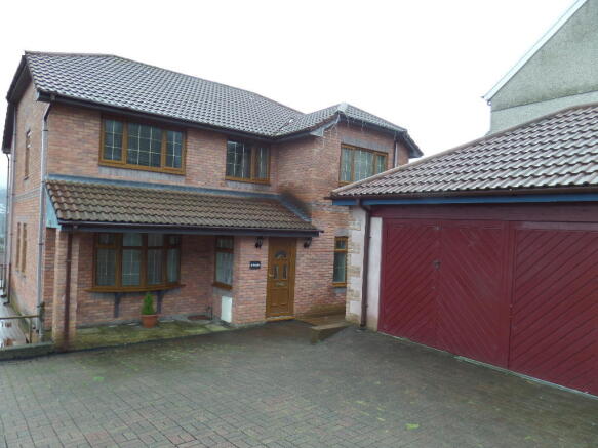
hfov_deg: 71.6
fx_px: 415
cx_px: 299
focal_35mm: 24
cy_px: 224
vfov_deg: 56.8
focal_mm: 4
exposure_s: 1/60
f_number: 3.2
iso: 100
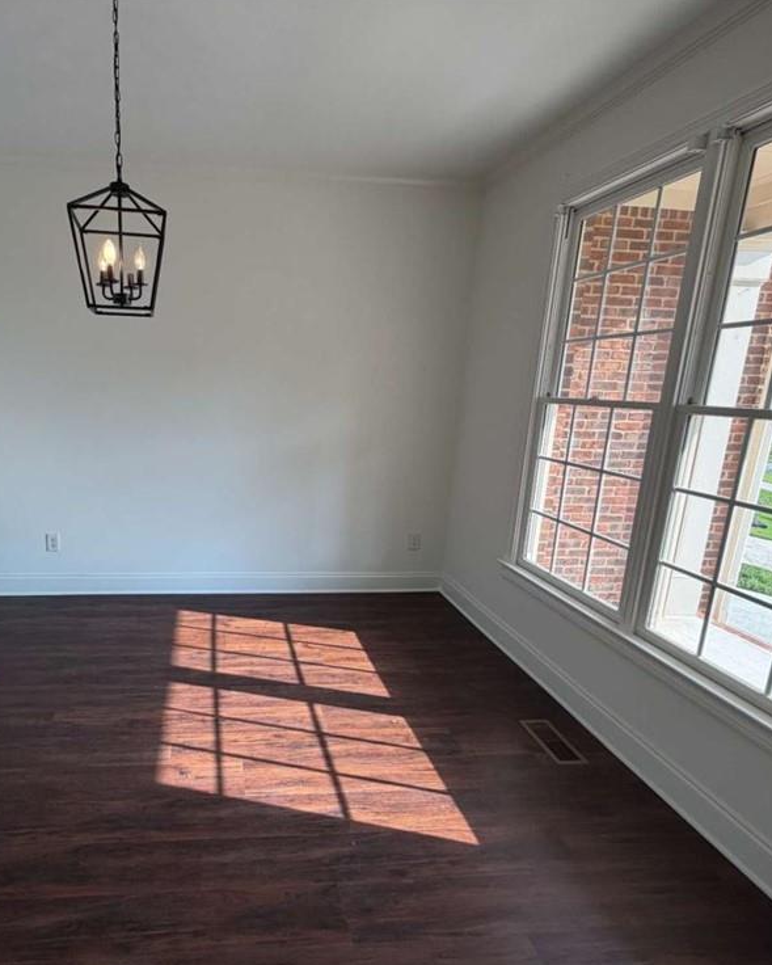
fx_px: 543
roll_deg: -2.0
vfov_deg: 83.3
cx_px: 256
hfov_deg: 68.8
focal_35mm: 19
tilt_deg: -12.4
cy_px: 497
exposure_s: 1/133
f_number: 2.2
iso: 40
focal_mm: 2.22
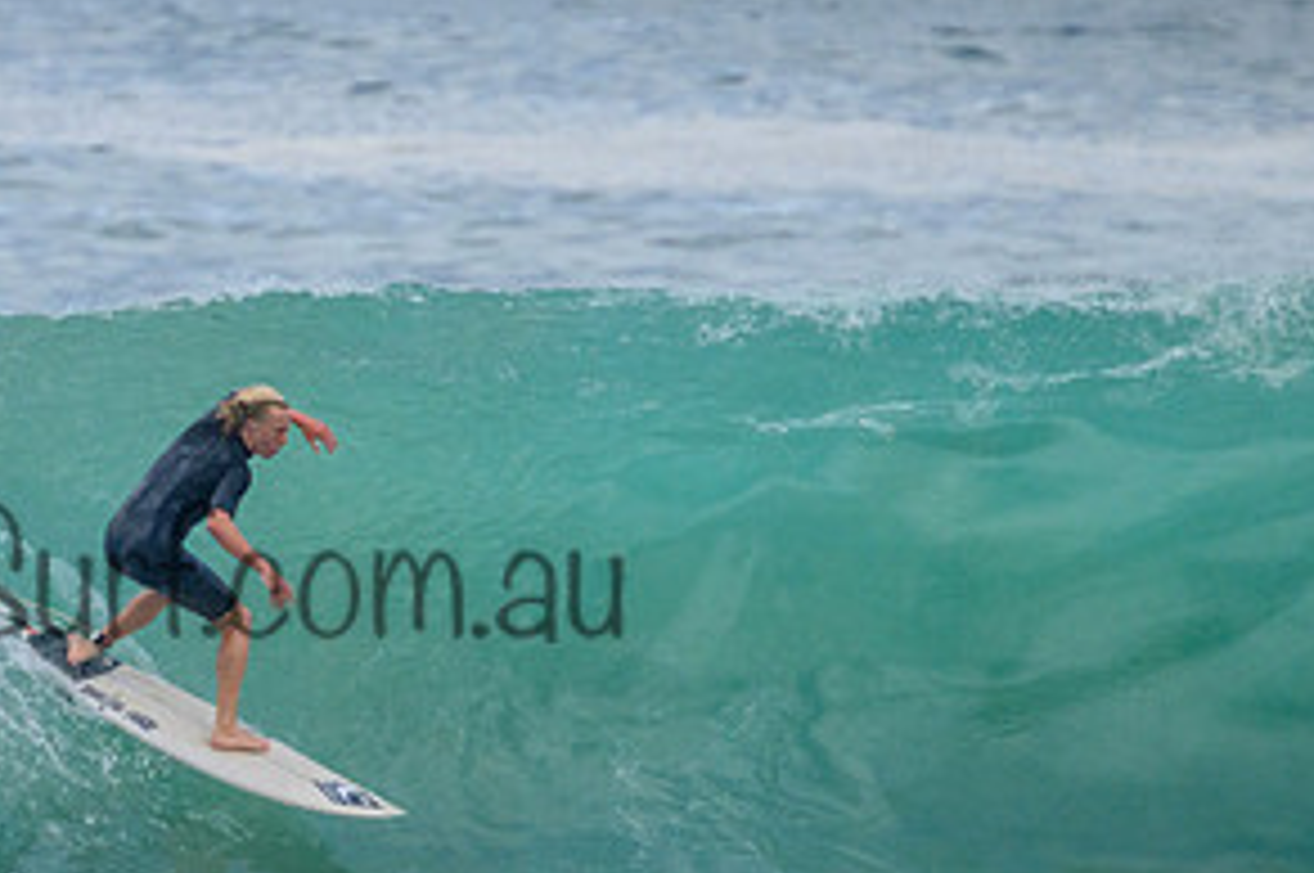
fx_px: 58006
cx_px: 148
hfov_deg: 1.3
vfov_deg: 0.9
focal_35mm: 1591
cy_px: 533
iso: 1250
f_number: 11
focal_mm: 800
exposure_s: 1/2000
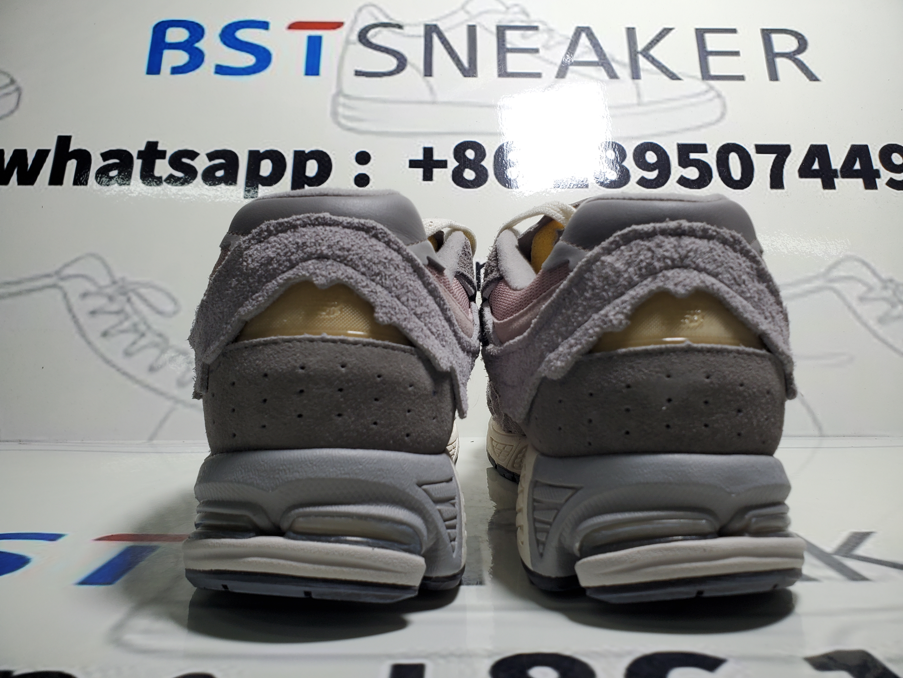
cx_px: 452
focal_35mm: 26
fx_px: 678
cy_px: 339
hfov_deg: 67.3
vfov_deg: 53.1
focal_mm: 4.3
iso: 50
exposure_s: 1/252
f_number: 1.5
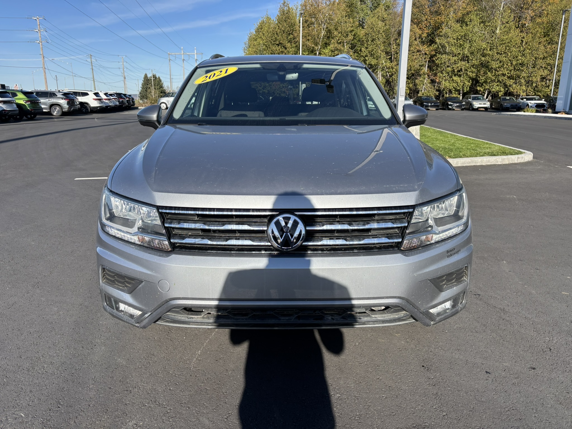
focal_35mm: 26
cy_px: 214
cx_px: 286
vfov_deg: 53.1
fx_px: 430
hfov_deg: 67.3
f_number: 1.6
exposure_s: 1/1912
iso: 50
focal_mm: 5.96
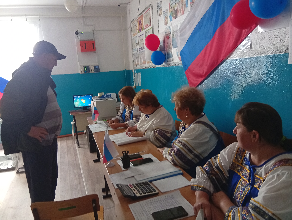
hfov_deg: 65.2
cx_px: 146
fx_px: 228
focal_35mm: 27
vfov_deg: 51.5
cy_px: 110
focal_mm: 3.84
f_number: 1.8
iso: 176
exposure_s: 1/33.3
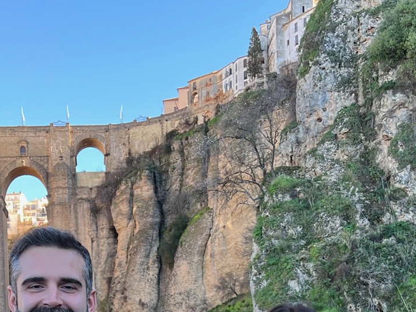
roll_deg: +1.3
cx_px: 139
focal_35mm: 74
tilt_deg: -2.2
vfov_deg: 18.3
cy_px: 423
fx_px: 889
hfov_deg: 26.2
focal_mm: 5.7
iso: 40
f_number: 1.5
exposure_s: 1/250
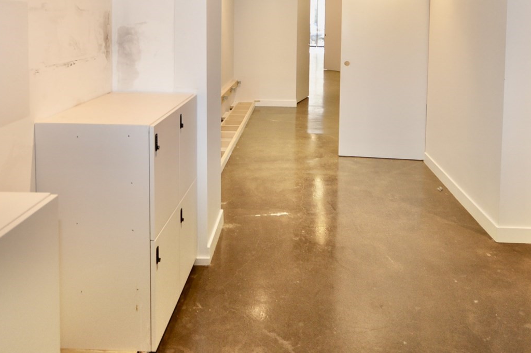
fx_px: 442
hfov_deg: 61.9
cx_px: 284
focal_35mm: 30
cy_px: 42
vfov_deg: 40.5
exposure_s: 1/60
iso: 400
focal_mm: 10
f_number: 4
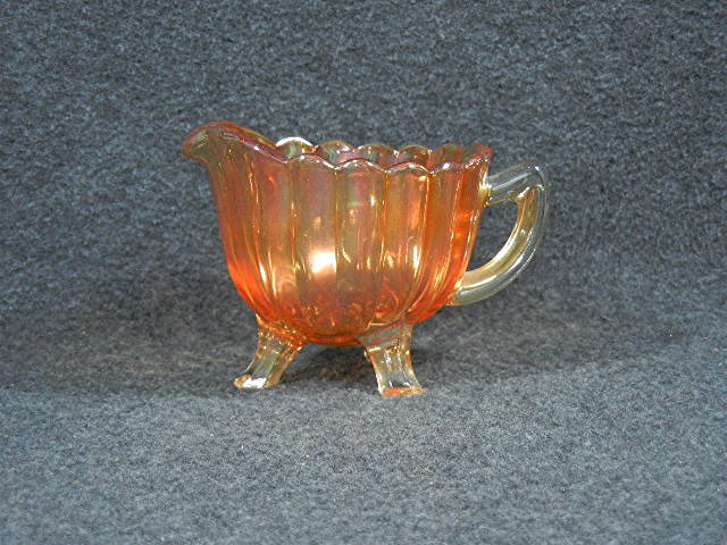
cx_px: 364
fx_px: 1617
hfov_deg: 25.3
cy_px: 272
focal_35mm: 77
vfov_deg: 19.1
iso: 734
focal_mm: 13.9
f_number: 4.3
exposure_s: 1/30
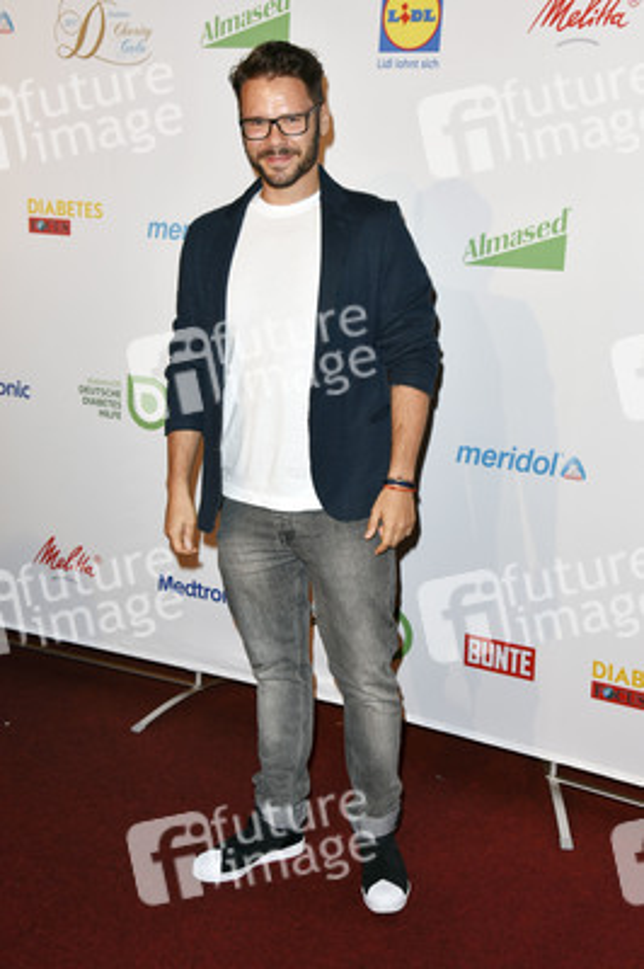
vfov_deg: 42.8
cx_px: 322
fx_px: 1236
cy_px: 484
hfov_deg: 29.2
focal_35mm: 46
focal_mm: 46
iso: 800
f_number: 5.6
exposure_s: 1/160
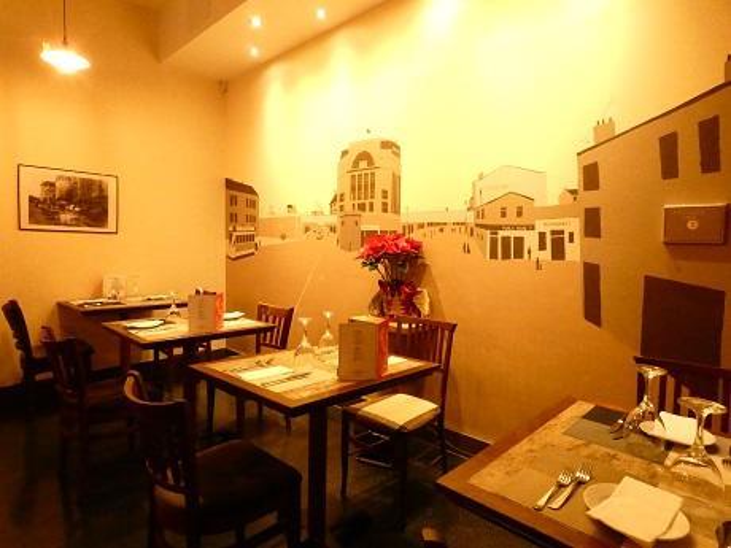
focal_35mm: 20
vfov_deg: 66.0
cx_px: 366
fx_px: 422
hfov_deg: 81.7
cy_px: 274
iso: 1600
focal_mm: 3.6
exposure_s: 1/40
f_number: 4
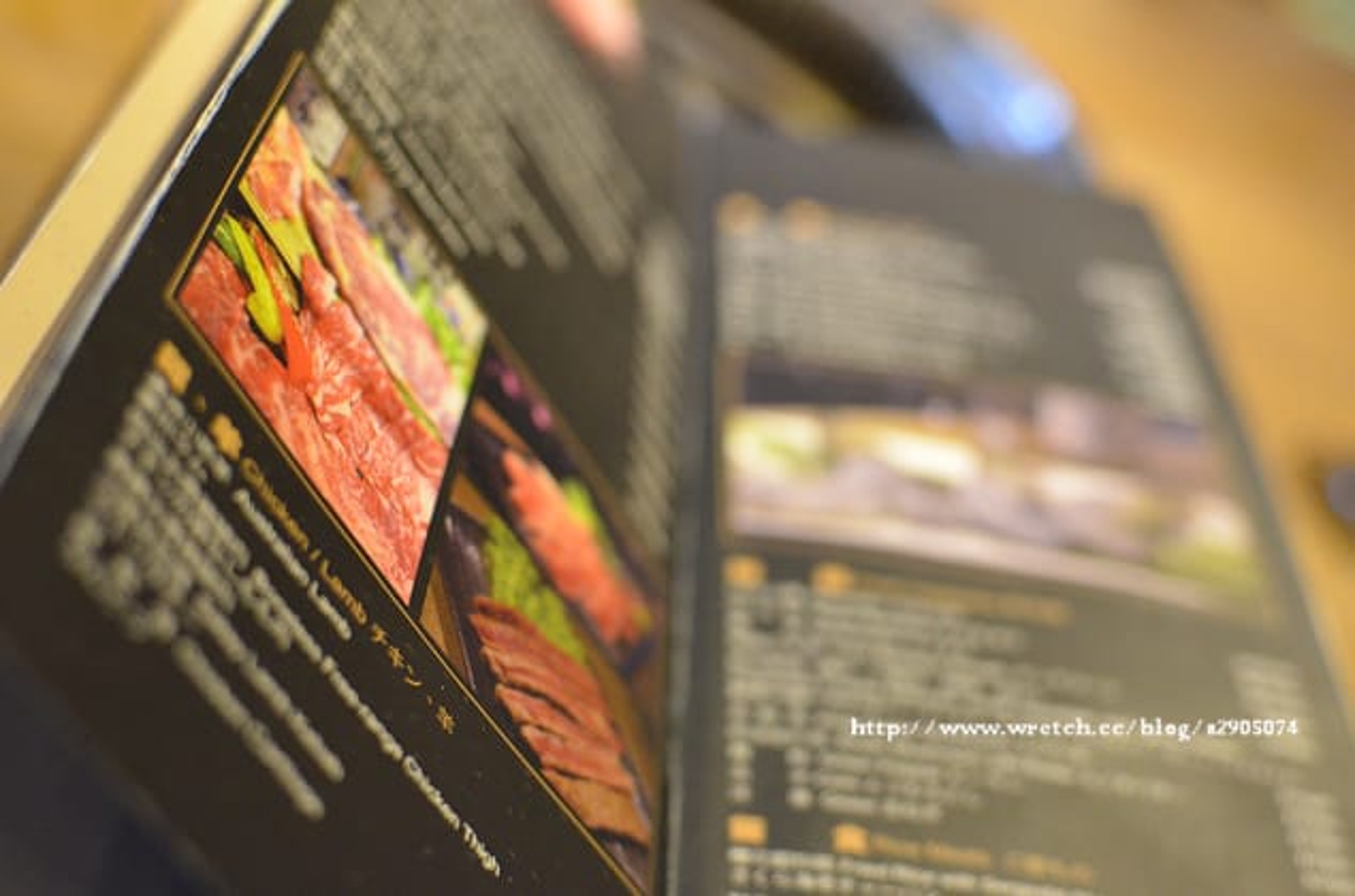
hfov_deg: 37.9
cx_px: 678
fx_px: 1971
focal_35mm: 52
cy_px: 448
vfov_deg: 25.6
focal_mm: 35
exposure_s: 1/40
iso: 3200
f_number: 3.2
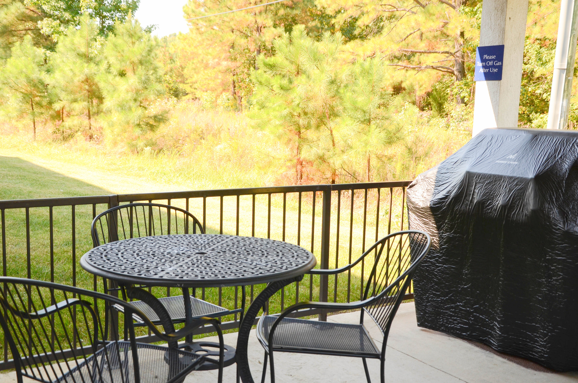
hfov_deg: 43.7
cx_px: 289
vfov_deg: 29.7
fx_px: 721
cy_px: 192
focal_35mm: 45
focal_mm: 30
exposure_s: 1/250
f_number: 5.6
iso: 320
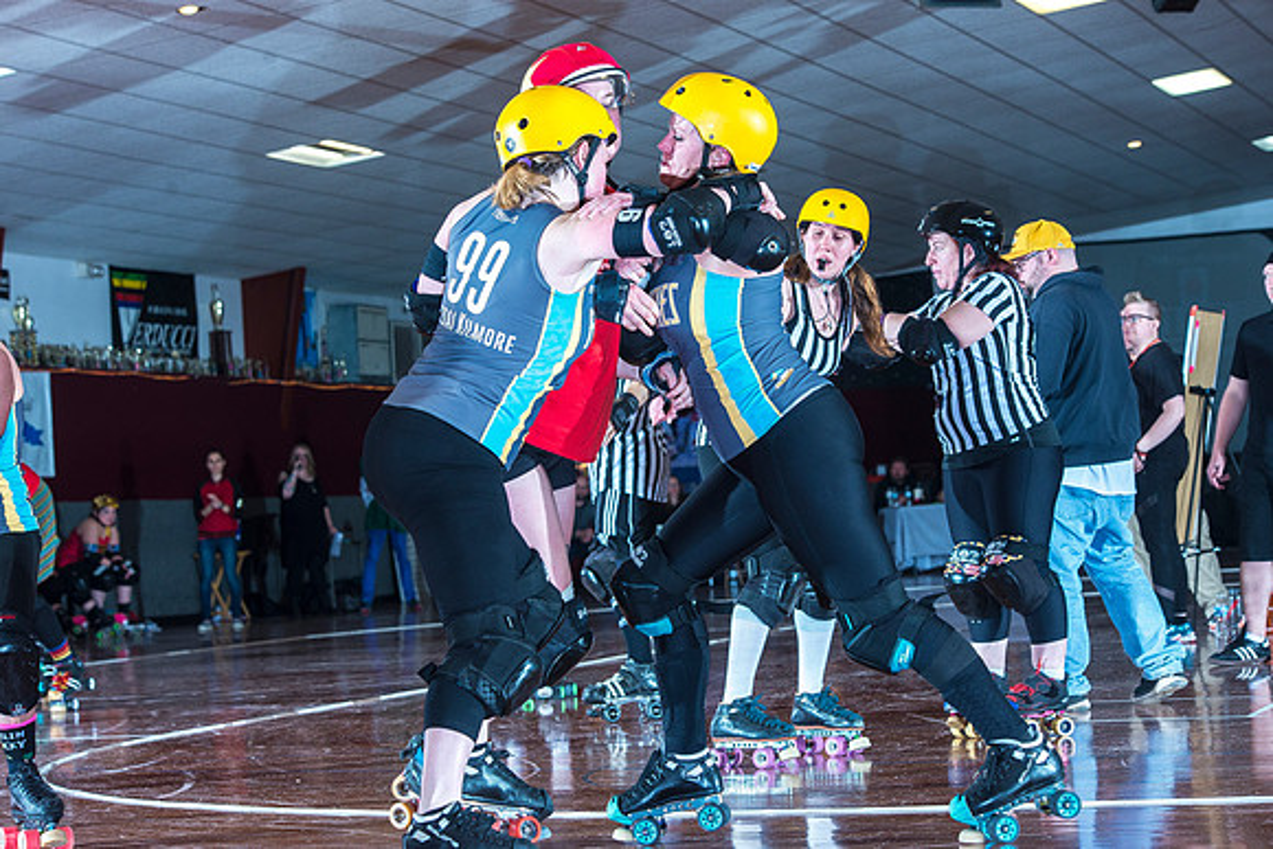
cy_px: 424
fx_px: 3537
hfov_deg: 20.4
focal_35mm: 100
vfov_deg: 13.7
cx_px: 636
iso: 800
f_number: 7.1
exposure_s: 1/160
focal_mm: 100
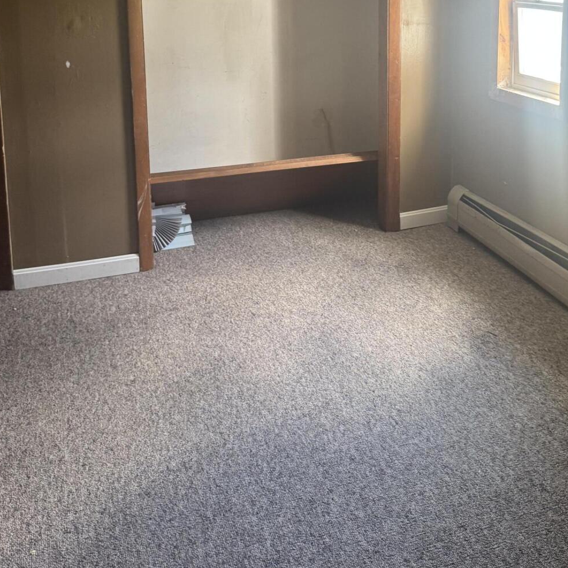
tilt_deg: -8.2
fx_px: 798
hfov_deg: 39.1
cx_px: 332
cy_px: 104
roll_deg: +0.4
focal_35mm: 43
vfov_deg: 37.6
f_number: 1.78
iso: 200
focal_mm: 6.76
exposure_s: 1/63
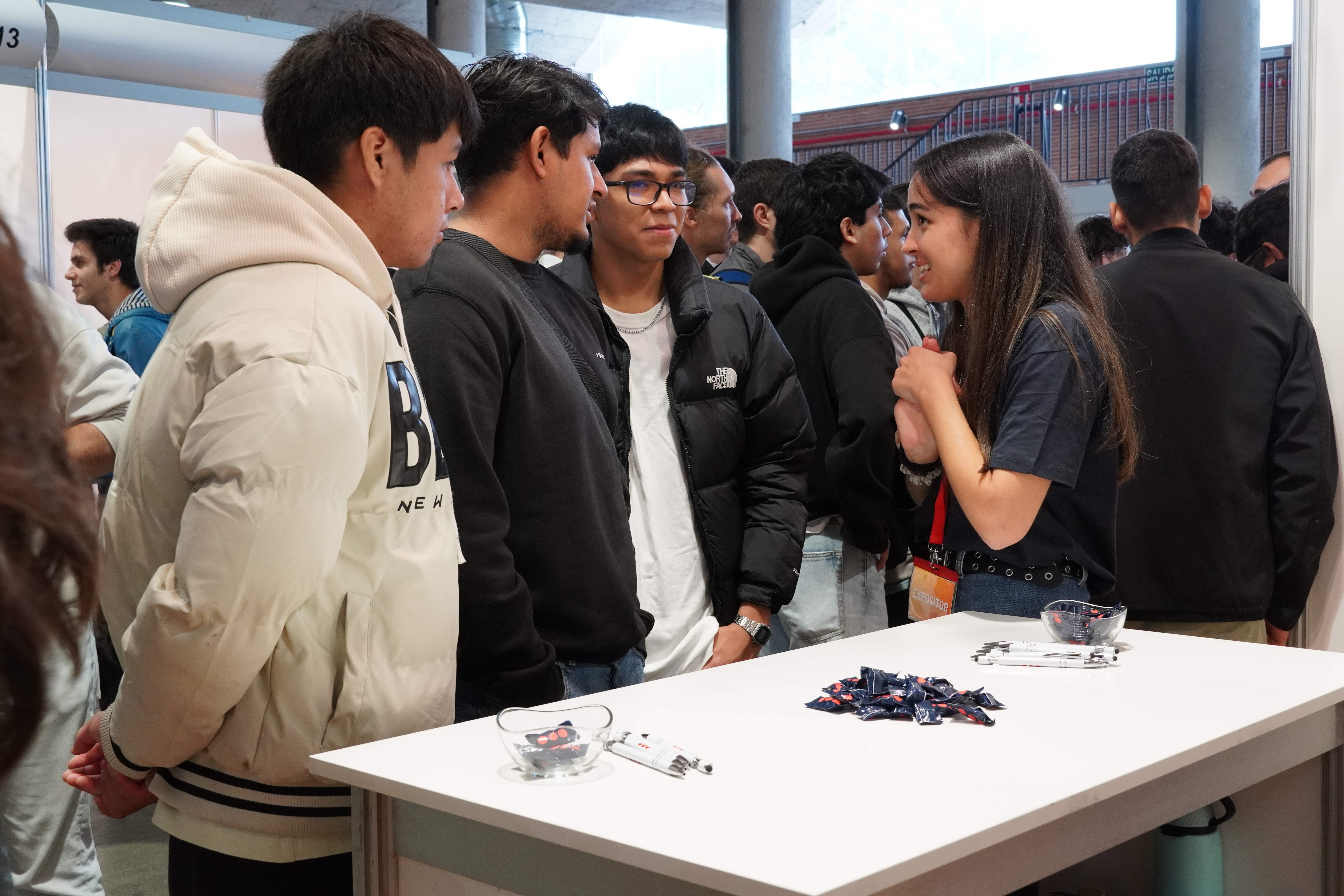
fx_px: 1680
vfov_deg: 29.9
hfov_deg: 43.6
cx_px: 672
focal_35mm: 45
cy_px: 448
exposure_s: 1/50
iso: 2000
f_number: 7.1
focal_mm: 30
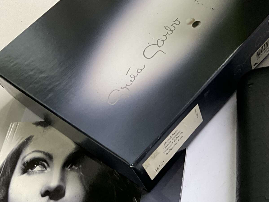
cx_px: 244
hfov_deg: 29.8
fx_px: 482
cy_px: 129
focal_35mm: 62
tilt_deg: -56.2
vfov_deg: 23.6
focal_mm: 3
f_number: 1.8
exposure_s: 1/74
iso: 64
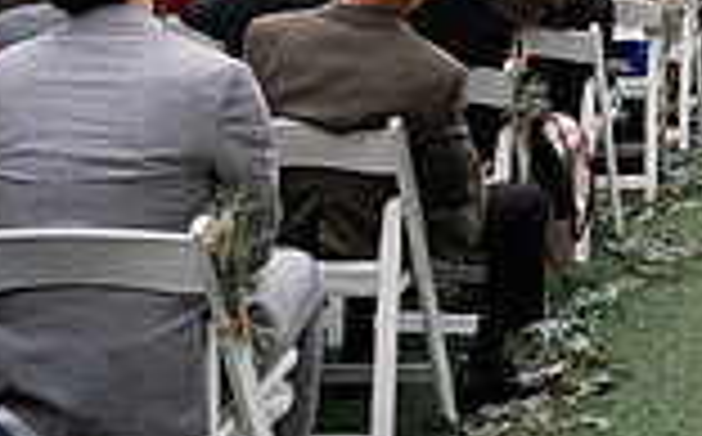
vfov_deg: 13.6
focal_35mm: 92
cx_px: 981
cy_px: -133
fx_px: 1758
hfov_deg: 20.1
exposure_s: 1/320
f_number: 6.3
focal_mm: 24
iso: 160
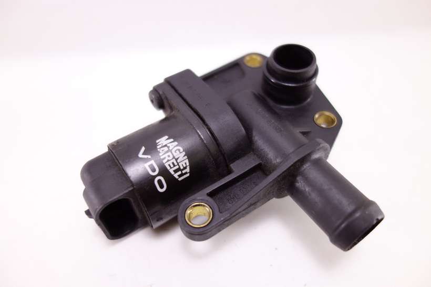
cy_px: 144
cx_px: 216
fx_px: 335
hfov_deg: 65.5
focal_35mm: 28
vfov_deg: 46.4
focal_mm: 10.4
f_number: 1.8
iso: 125
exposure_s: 1/80
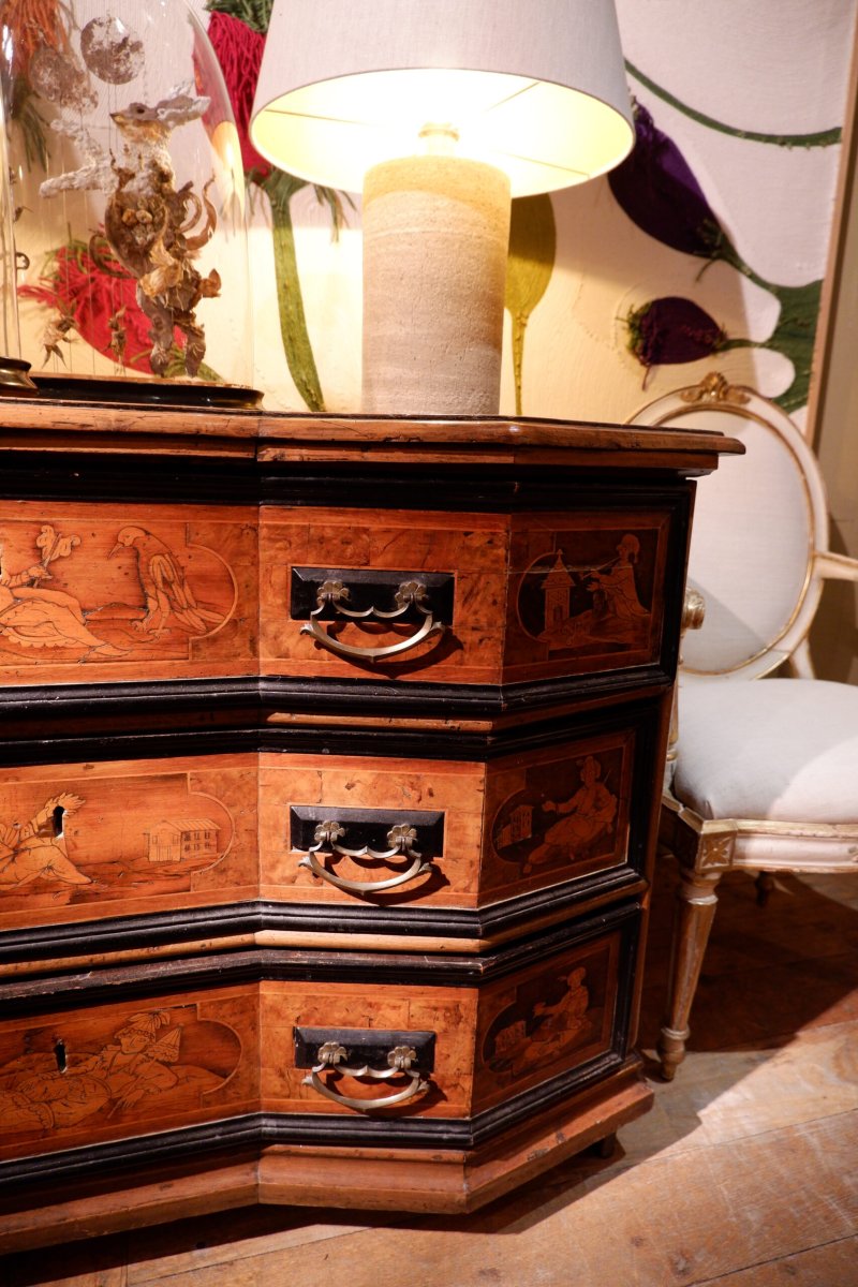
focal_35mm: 23
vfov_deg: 76.1
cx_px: 429
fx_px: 822
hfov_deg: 55.1
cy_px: 644
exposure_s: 1/25
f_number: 3.5
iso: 1600
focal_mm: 15
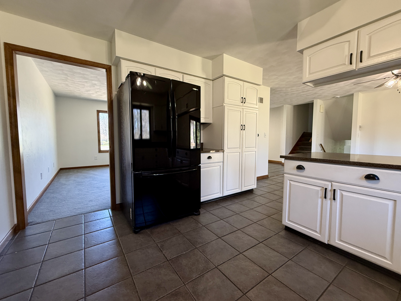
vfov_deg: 85.7
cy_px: 150
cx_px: 200
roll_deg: +2.6
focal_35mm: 14
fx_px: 162
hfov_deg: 102.1
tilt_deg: -4.4
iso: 250
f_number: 2.2
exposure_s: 1/60
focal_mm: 2.22
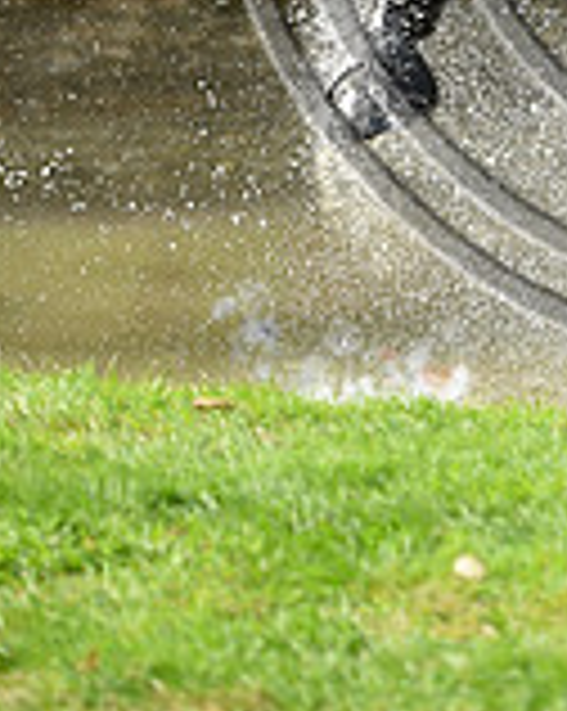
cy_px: -284
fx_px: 10487
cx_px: 734
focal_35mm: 499
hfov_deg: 3.1
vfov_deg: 3.9
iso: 280
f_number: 3.5
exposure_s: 1/1250
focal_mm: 145
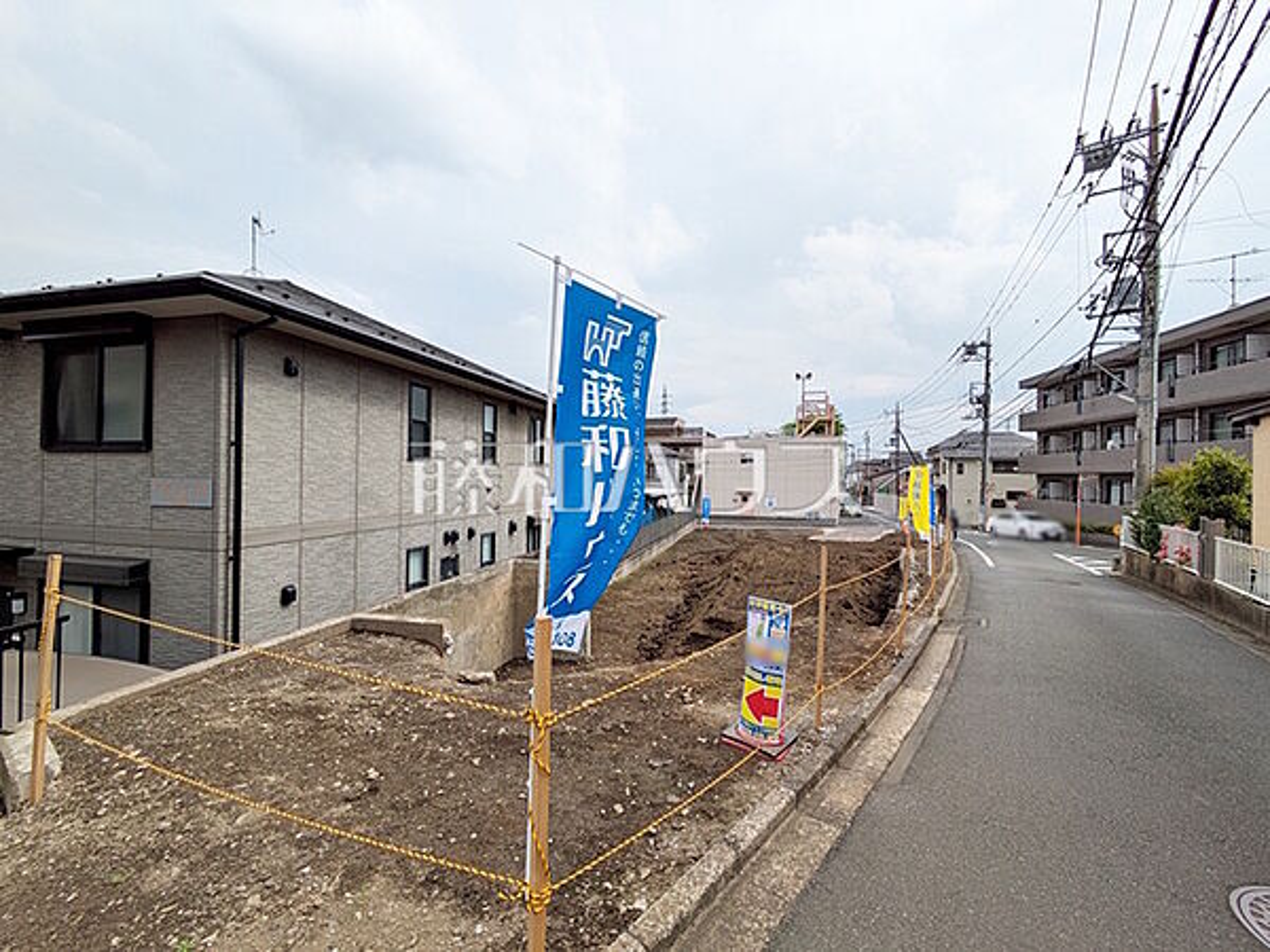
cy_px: 476
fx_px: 514
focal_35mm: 14
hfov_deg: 102.1
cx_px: 635
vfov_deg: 85.7
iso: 51
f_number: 2.2
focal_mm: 1.83
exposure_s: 1/2188
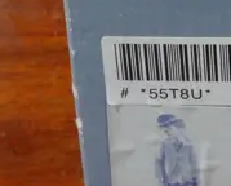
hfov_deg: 11.9
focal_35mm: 156
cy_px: -406
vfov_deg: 8.2
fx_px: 1069
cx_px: 321
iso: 1600
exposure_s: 1/60
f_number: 9
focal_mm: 14
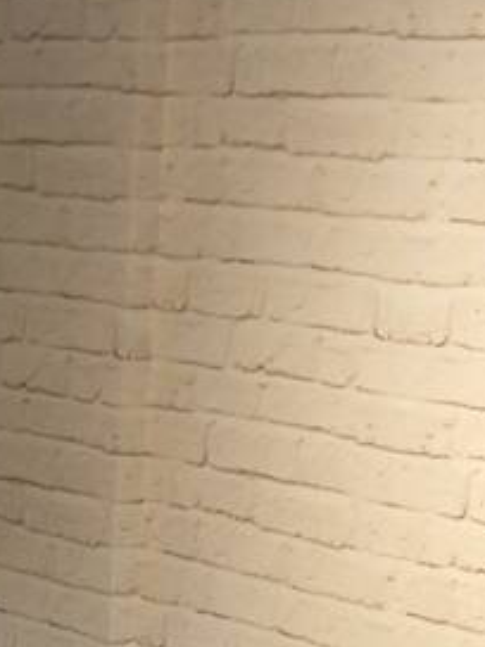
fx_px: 2074
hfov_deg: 13.3
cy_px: 1137
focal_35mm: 111
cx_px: 133
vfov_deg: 15.4
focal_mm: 3.43
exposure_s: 1/24
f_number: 2.2
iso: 306
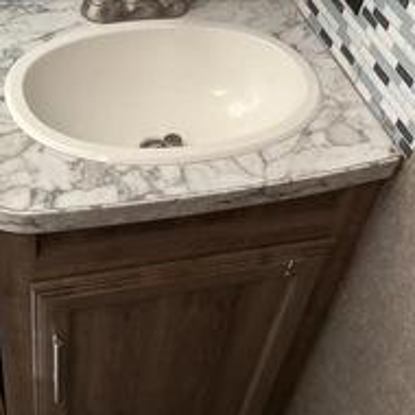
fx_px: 732
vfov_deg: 31.6
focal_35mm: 54
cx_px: 157
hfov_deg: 31.5
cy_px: 168
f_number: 1.8
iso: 125
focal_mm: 3
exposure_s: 1/60
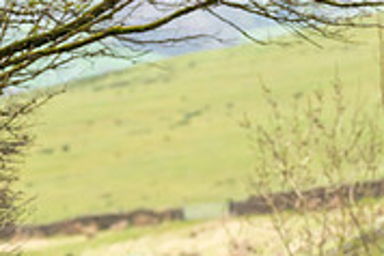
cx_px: 278
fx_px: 6960
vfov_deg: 2.1
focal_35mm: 652
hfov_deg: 3.2
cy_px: 371
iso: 500
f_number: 3.5
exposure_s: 1/1000
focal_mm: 200
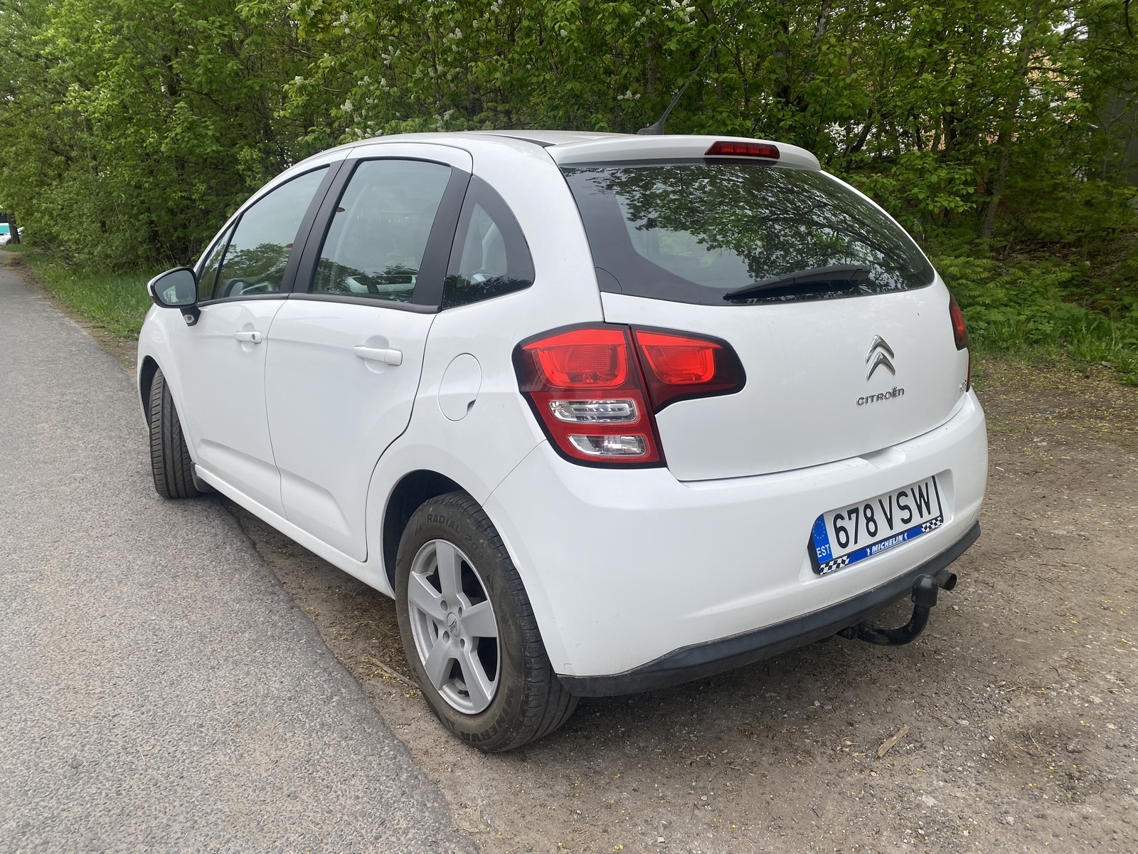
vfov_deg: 53.1
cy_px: 427
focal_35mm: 26
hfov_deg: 67.3
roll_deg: +2.2
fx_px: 855
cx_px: 569
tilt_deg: -13.1
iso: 32
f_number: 1.8
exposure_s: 1/1007
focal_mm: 4.25
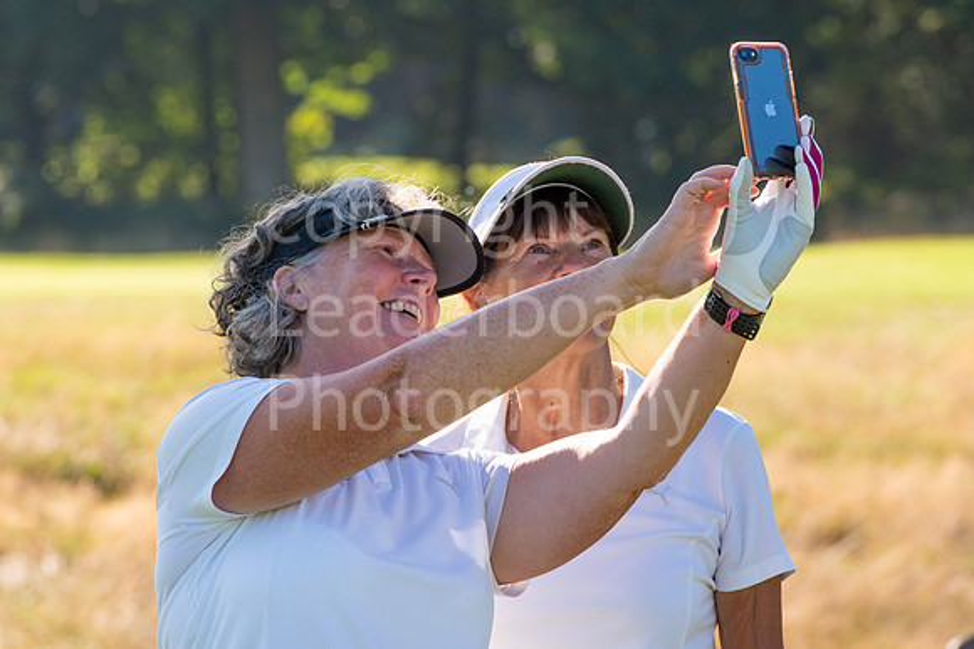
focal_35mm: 245
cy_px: 303
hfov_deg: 8.4
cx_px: 376
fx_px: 6636
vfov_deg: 5.6
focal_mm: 195
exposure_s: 1/250
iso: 200
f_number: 9
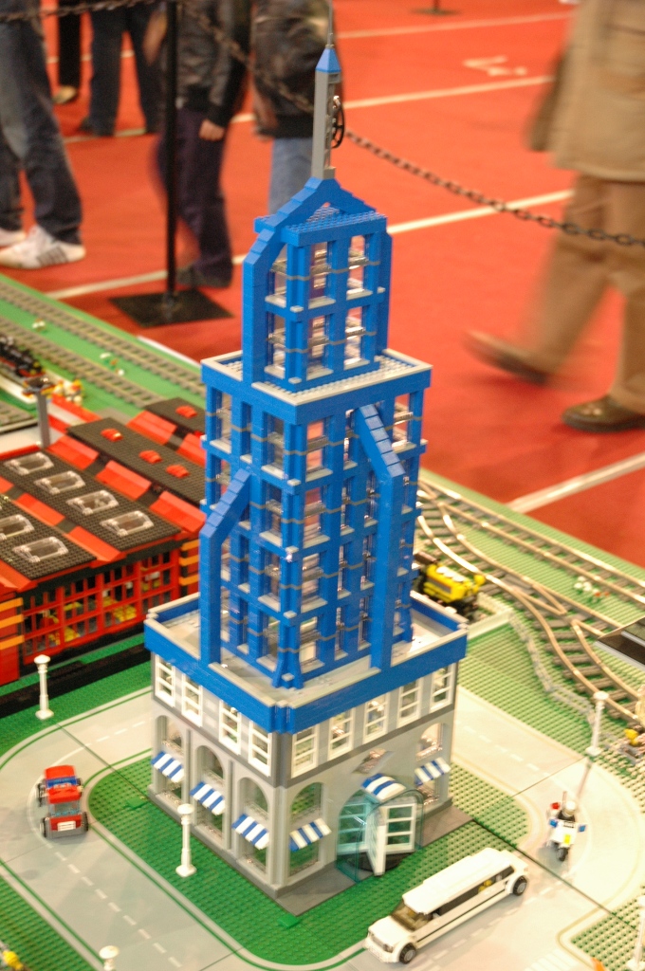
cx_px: 322
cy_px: 486
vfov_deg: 35.1
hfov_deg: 23.7
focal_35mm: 57
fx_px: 1536
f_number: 5
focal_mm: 38
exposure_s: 1/10
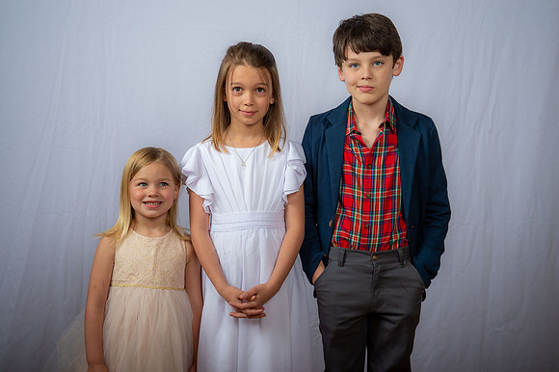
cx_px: 280
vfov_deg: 23.4
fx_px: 900
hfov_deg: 34.5
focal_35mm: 58
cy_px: 186
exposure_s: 1/200
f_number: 6.3
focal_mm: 58
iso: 250
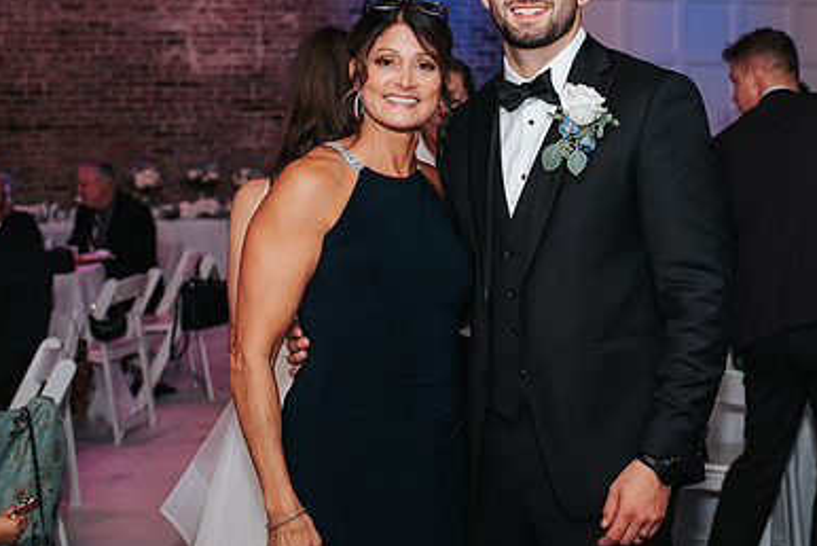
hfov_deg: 34.7
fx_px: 1295
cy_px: 186
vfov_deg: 23.7
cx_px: 541
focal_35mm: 57
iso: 1000
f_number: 2.8
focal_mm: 35
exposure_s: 1/200
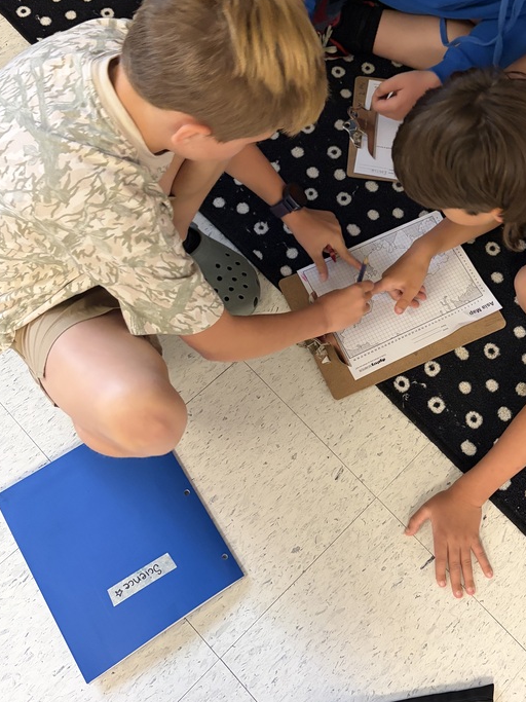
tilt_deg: -64.4
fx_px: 790
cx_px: 364
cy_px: 272
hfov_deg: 36.3
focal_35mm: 39
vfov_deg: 47.5
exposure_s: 1/45
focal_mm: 5.96
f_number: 1.6
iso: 400
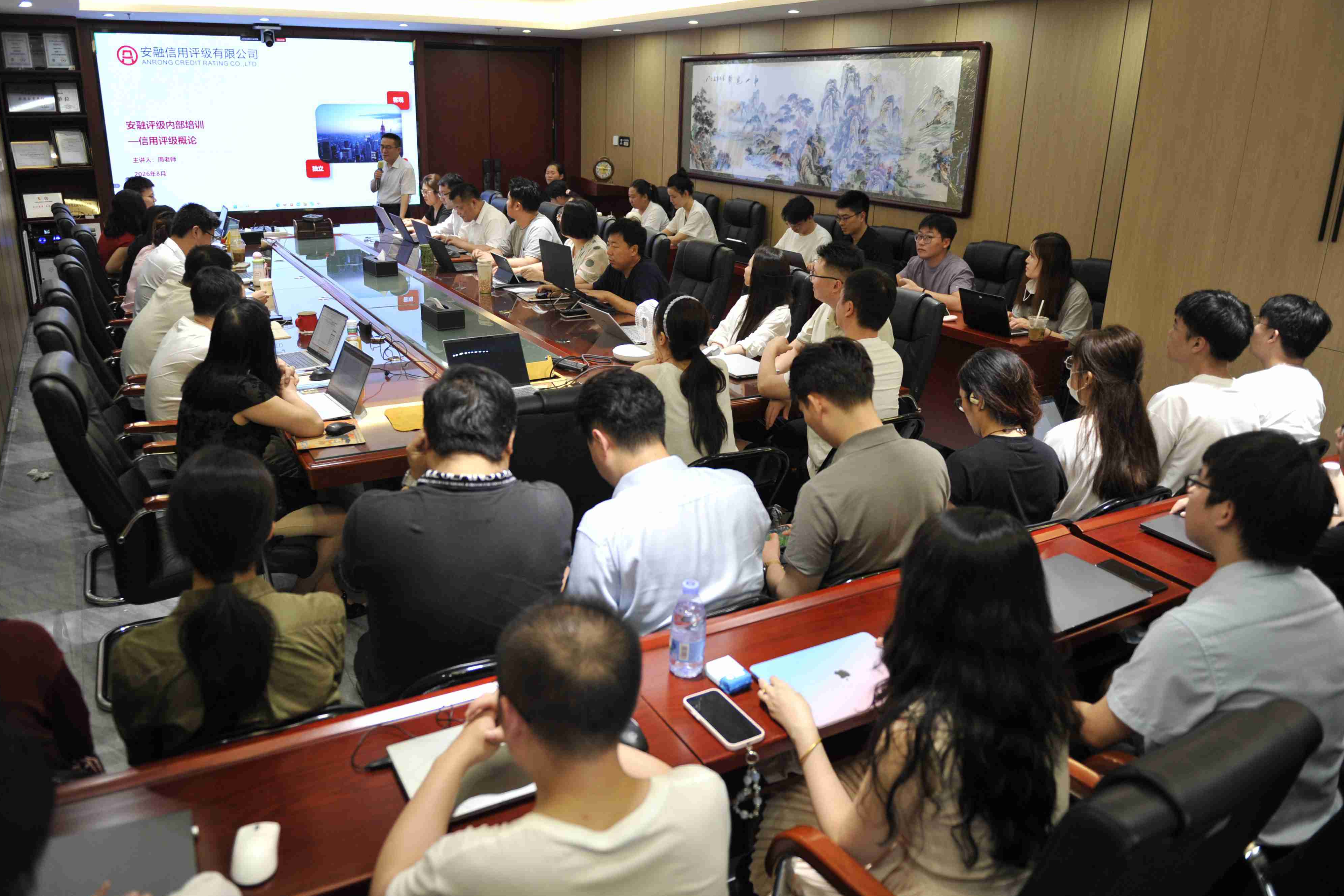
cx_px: 663
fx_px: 933
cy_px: 437
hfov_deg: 71.5
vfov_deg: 51.3
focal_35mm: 25
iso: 800
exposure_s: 1/125
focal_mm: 24
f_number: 2.8
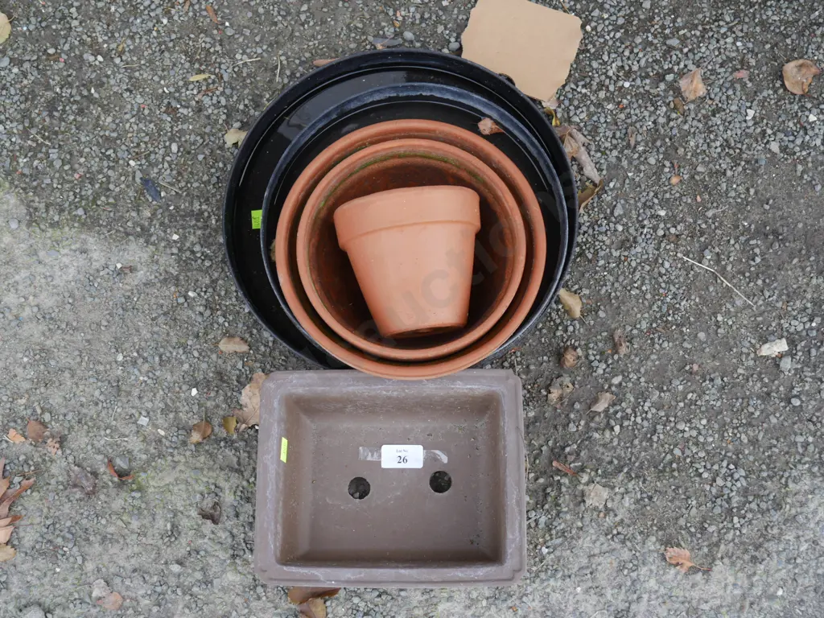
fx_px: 1095
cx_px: 412
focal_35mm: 46
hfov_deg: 41.2
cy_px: 309
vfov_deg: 31.5
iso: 200
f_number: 5.1
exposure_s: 1/100
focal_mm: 23
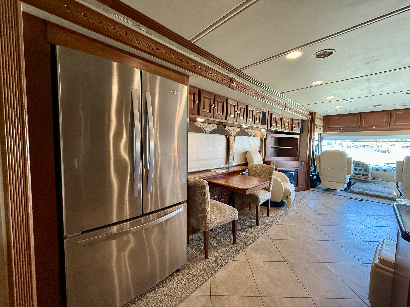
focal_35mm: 14
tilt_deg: -3.0
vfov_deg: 85.7
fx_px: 166
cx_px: 205
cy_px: 154
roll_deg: +0.0
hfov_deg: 102.1
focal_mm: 2.22
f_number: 2.2
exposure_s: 1/60
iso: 400
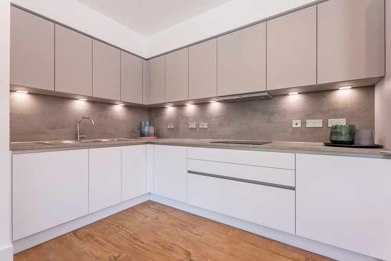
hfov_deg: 96.7
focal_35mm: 16
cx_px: 196
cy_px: 130
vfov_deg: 73.7
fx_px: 174
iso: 400
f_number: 8
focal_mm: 16
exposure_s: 1/160
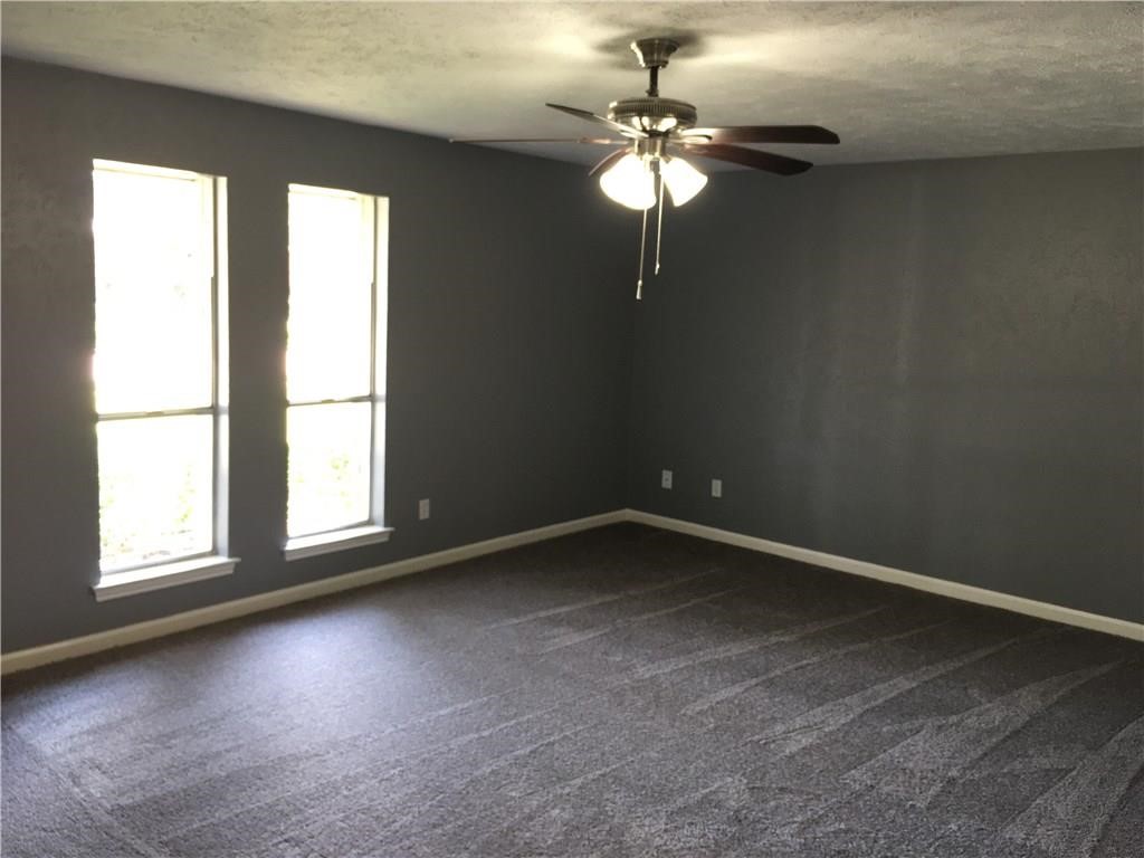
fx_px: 958
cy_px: 429
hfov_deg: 61.7
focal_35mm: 29
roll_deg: -2.3
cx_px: 572
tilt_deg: -7.0
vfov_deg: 48.2
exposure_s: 1/30
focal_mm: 4.15
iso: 80
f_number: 2.2
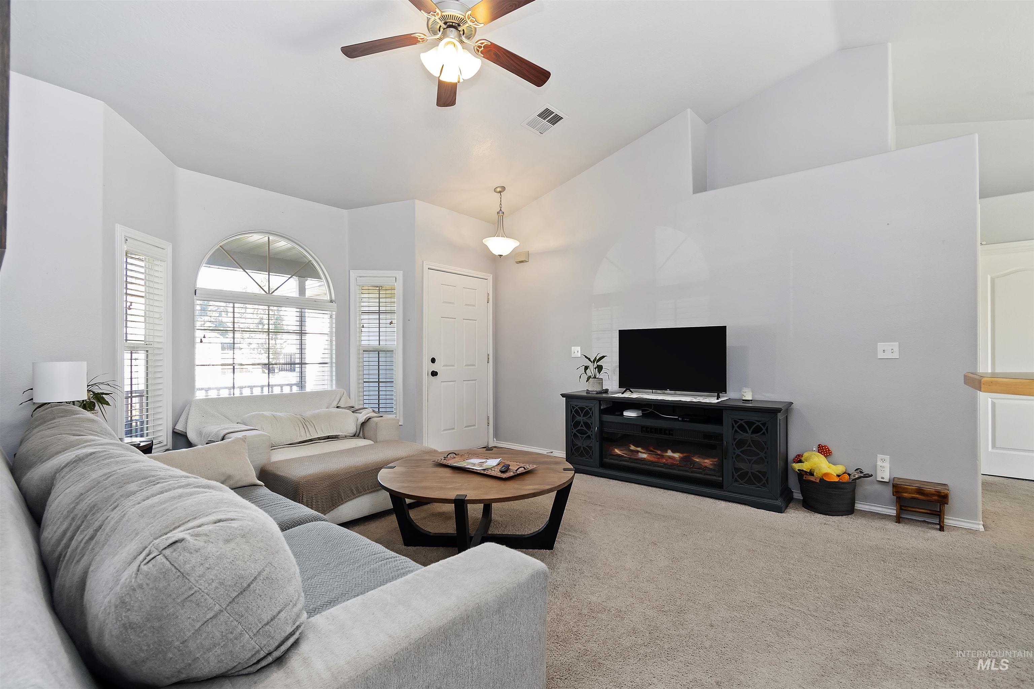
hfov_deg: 100.4
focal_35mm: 15
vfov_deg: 77.3
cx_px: 517
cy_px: 344
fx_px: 431
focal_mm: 10
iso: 320
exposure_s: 1/3
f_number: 6.3
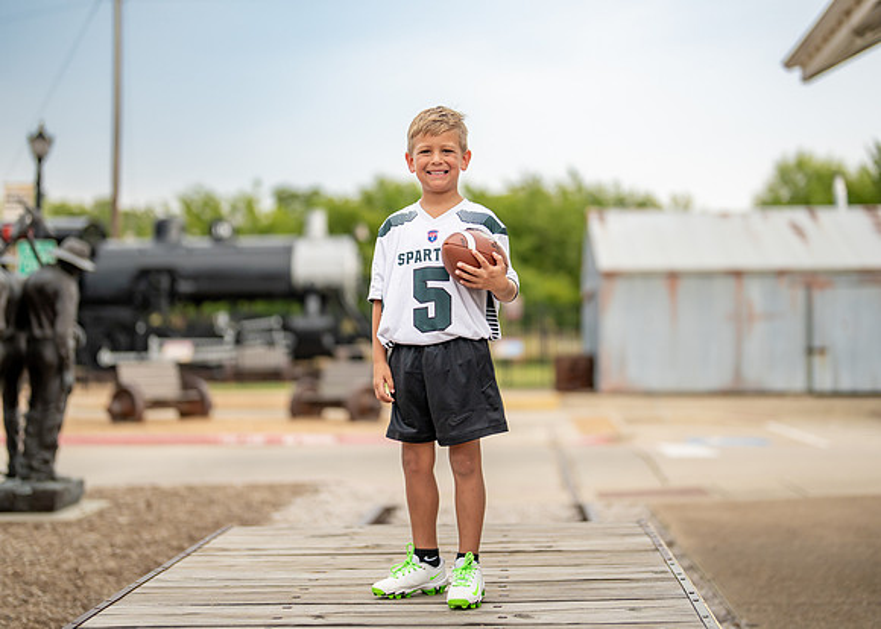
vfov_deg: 23.5
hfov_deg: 32.5
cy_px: 282
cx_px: 451
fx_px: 1514
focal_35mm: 61
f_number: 1.2
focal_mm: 50
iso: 320
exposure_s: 1/1250
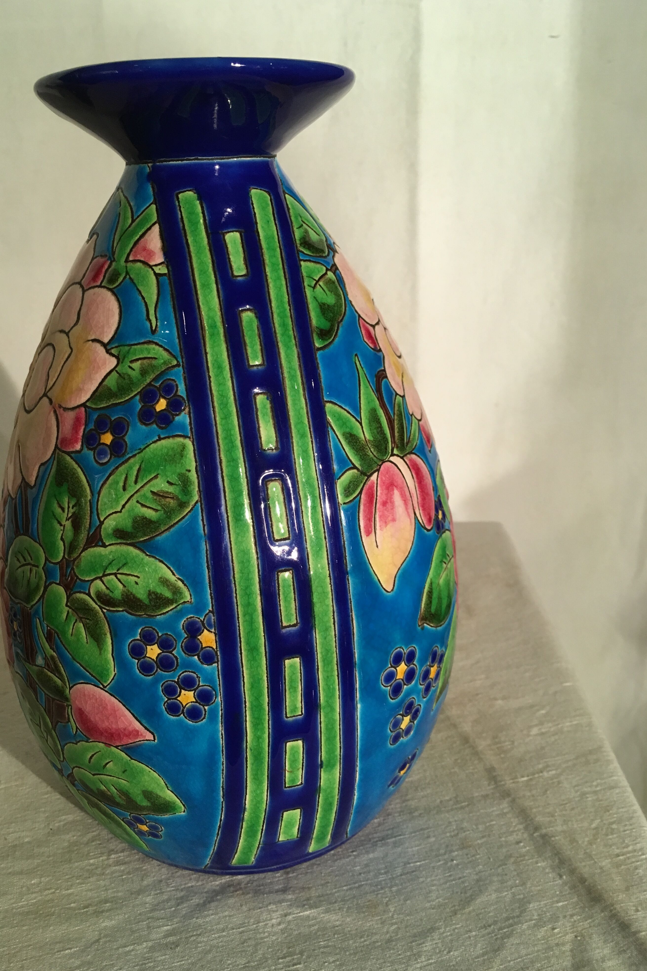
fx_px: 836
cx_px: 279
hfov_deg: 42.2
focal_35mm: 31
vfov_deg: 60.3
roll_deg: +4.3
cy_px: 481
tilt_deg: -18.6
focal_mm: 4.15
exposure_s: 1/33
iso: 125
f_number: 2.2
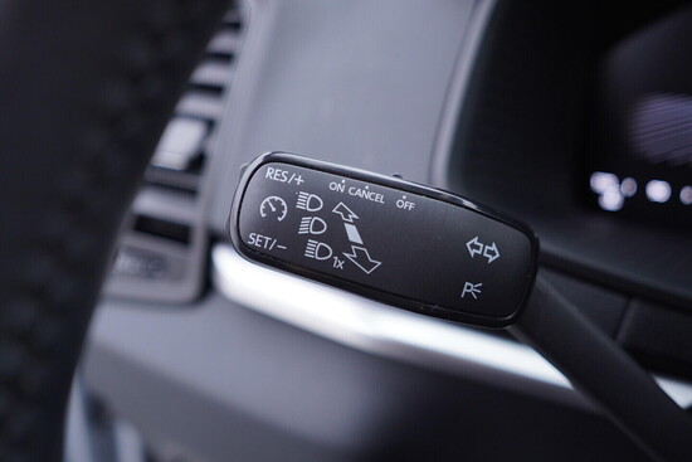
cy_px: 231
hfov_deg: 53.1
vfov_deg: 36.9
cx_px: 346
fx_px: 692
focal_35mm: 36
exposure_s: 1/40
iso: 160
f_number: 2.8
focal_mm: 24
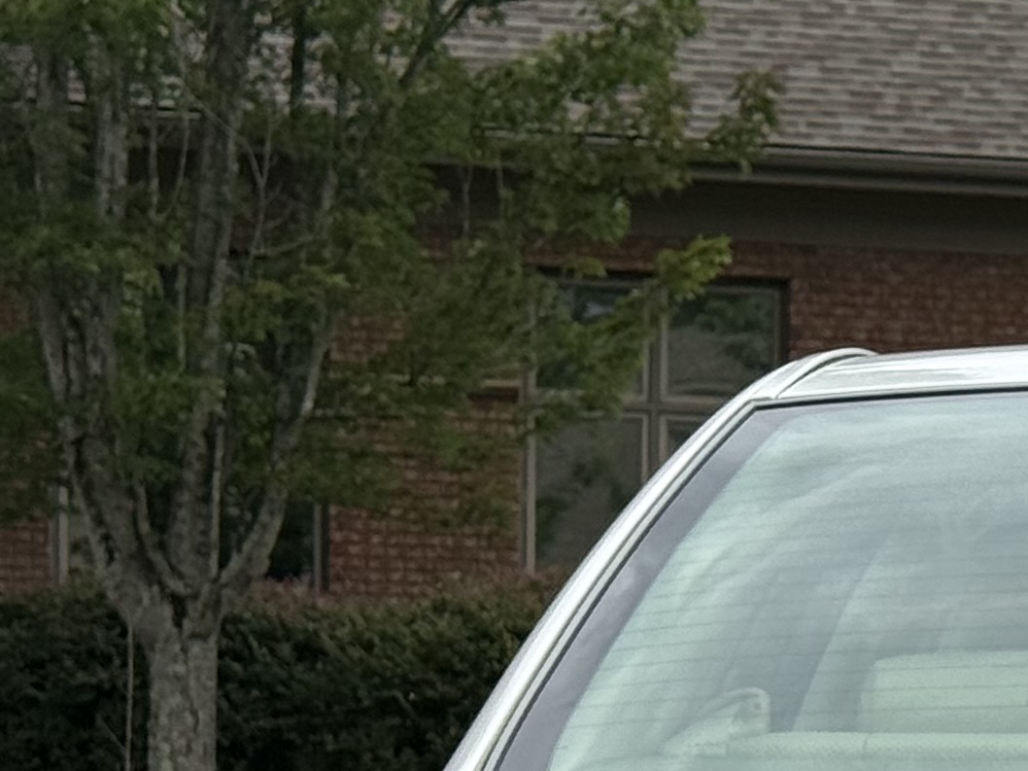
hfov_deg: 10.4
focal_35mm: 183
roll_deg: -1.2
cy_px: 1165
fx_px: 5433
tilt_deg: -2.4
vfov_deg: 7.9
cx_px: 1587
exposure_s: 1/5587
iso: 80
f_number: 1.78
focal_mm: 6.76
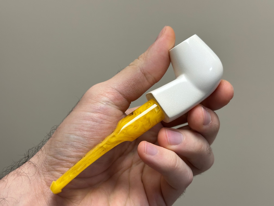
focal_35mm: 48
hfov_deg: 39.7
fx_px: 380
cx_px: 137
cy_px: 103
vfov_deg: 30.3
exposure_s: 1/121
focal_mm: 6.86
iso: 80
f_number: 1.78
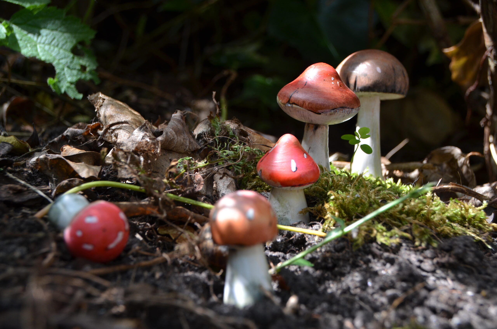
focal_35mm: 69
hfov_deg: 29.3
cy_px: 164
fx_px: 951
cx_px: 248
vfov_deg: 19.6
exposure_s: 1/200
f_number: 7.1
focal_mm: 46
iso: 400
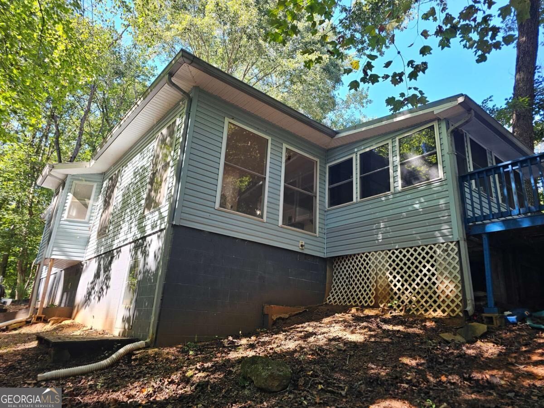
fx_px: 361
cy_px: 204
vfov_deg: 58.9
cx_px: 272
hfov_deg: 73.9
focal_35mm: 23
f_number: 1.7
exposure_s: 1/120
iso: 32
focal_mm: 6.3
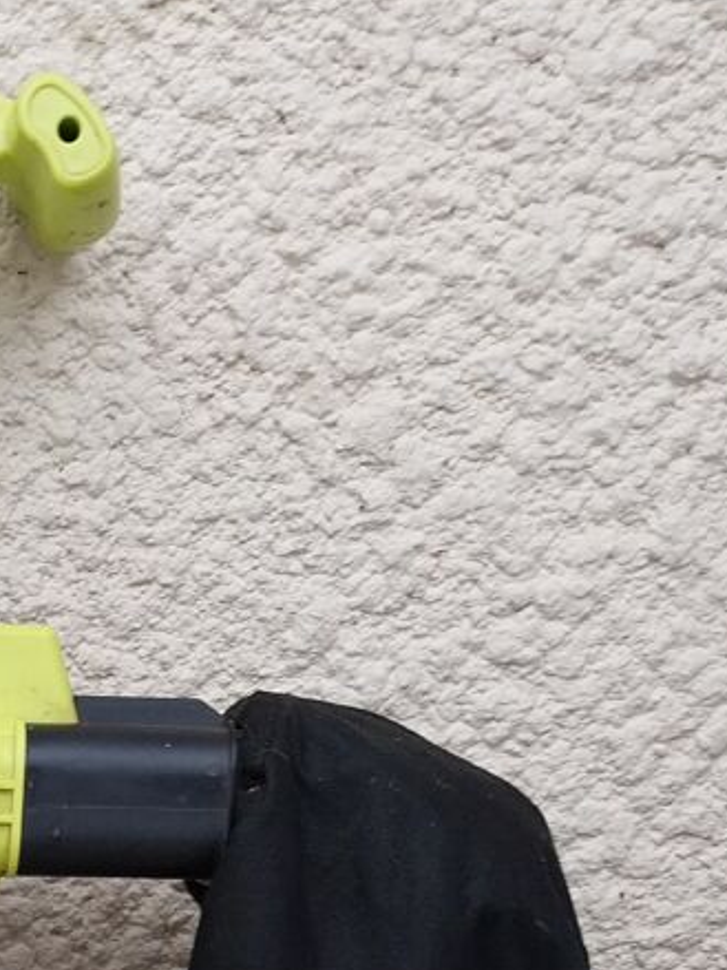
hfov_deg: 17.6
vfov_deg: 21.7
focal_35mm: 79
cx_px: -186
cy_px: 1345
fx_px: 2213
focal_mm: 4
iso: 50
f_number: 1.8
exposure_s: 1/50
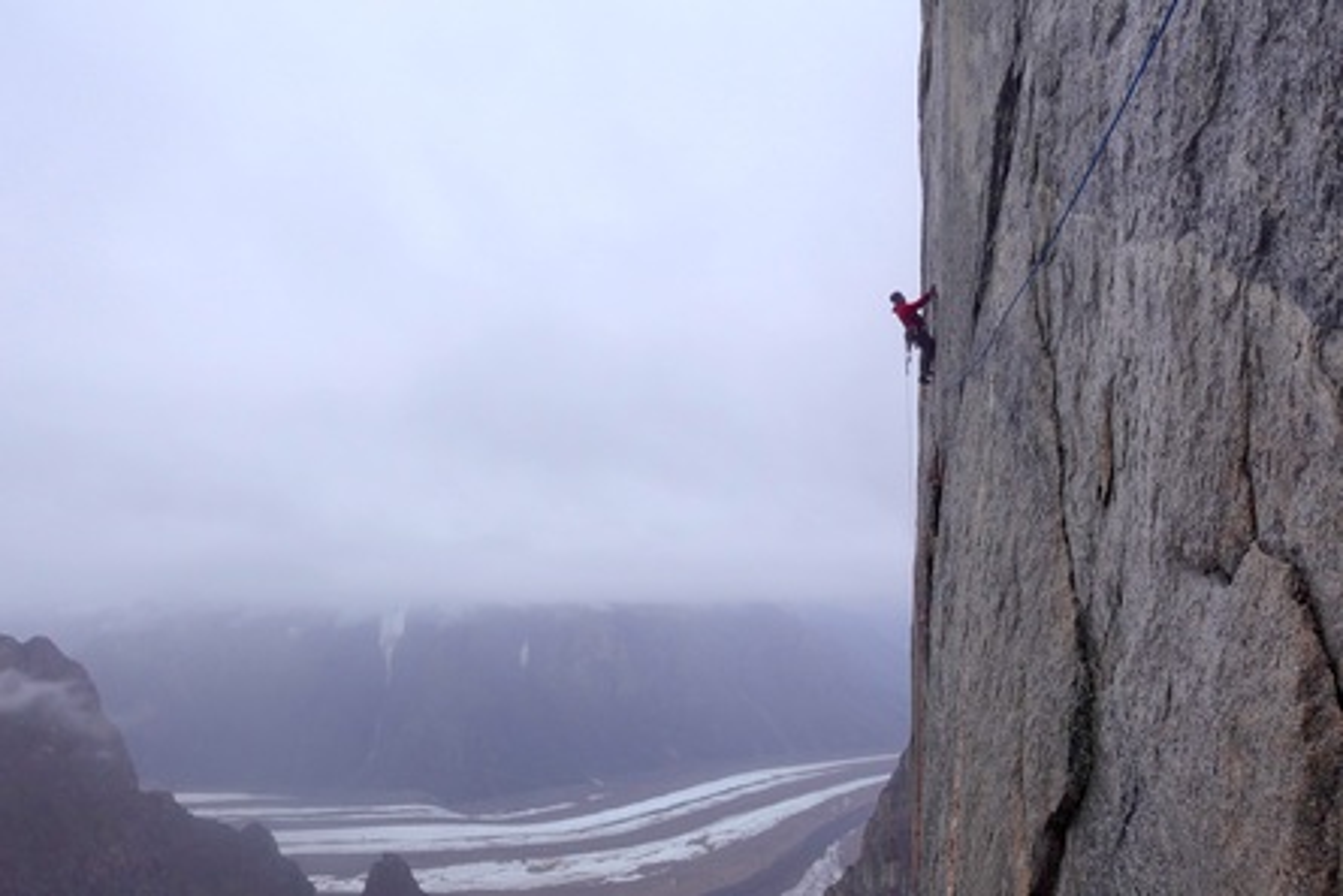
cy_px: 448
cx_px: 672
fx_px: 896
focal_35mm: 24
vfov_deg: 53.2
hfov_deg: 73.7
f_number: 4
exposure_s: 1/640
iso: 125
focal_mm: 9.4
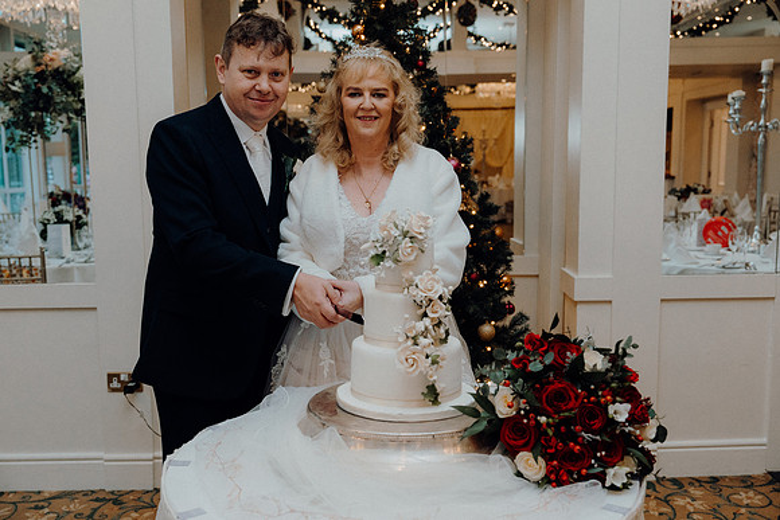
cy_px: 260
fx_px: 737
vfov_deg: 38.9
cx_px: 390
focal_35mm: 34
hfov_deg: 55.8
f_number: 3.5
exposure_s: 1/200
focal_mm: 34
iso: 2500
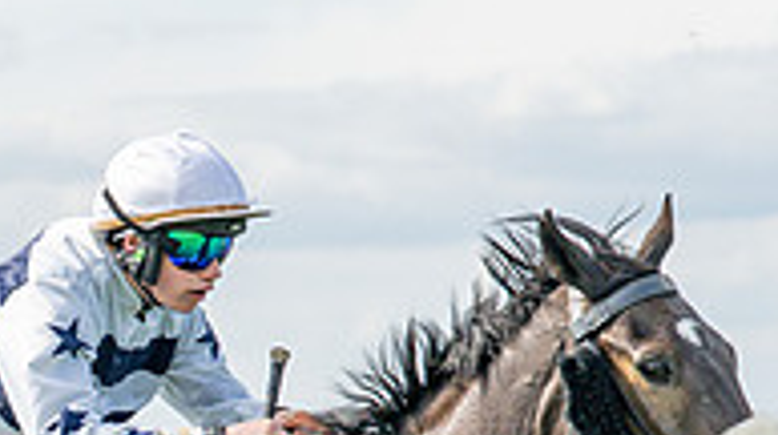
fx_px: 7582
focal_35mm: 368
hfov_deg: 5.9
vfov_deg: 3.3
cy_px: 706
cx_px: 84
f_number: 4
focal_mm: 70
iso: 200
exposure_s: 1/1600
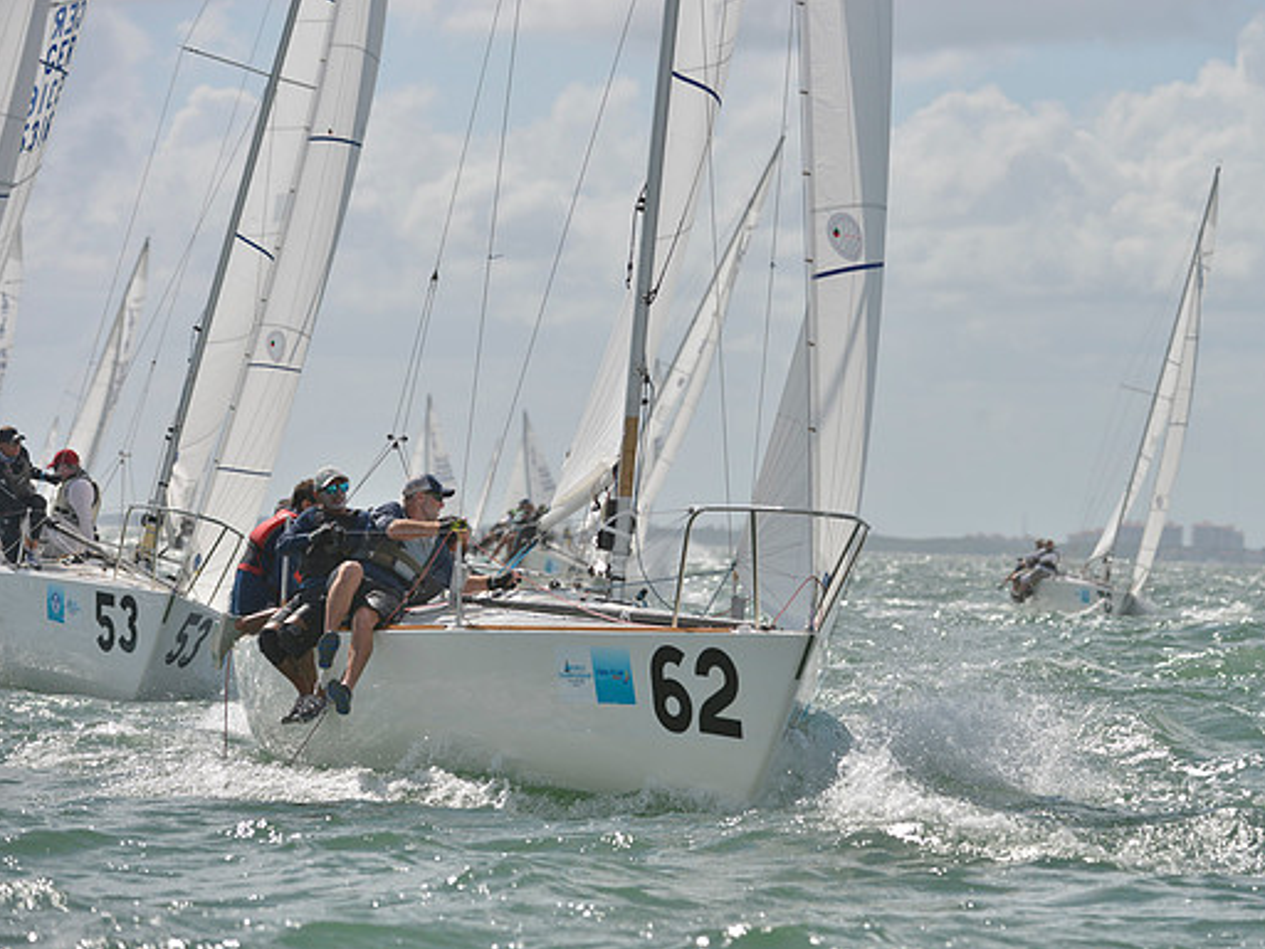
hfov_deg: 9.1
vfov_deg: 6.8
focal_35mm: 218
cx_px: 675
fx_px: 7967
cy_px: 476
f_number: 6.3
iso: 280
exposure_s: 1/2500
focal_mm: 200
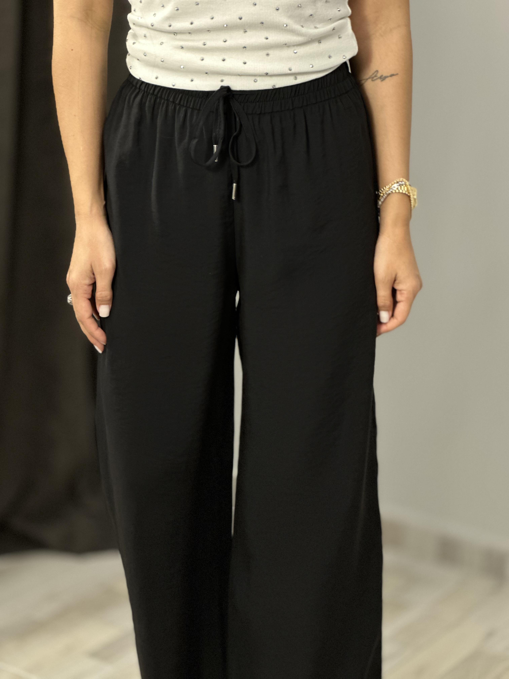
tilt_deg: -14.2
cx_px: 254
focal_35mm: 77
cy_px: 340
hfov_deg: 19.1
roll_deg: -0.1
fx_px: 1510
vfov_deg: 25.3
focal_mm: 9
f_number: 2.8
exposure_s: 1/25
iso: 320
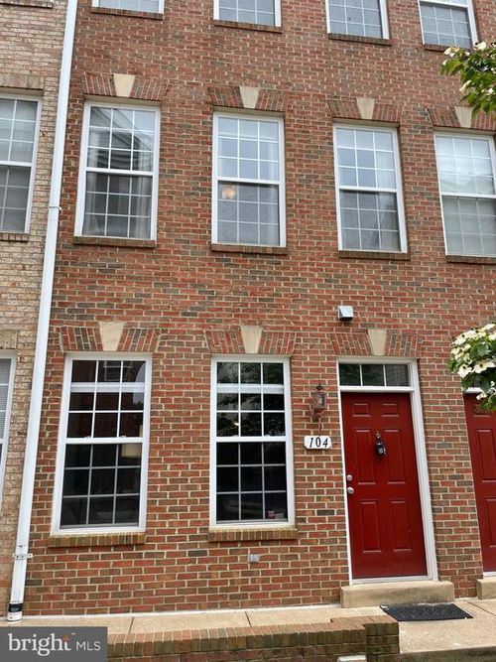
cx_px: 248
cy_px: 331
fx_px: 497
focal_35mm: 26
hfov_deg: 53.0
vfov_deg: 67.3
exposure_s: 1/1289
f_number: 1.6
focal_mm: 4.2
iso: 32
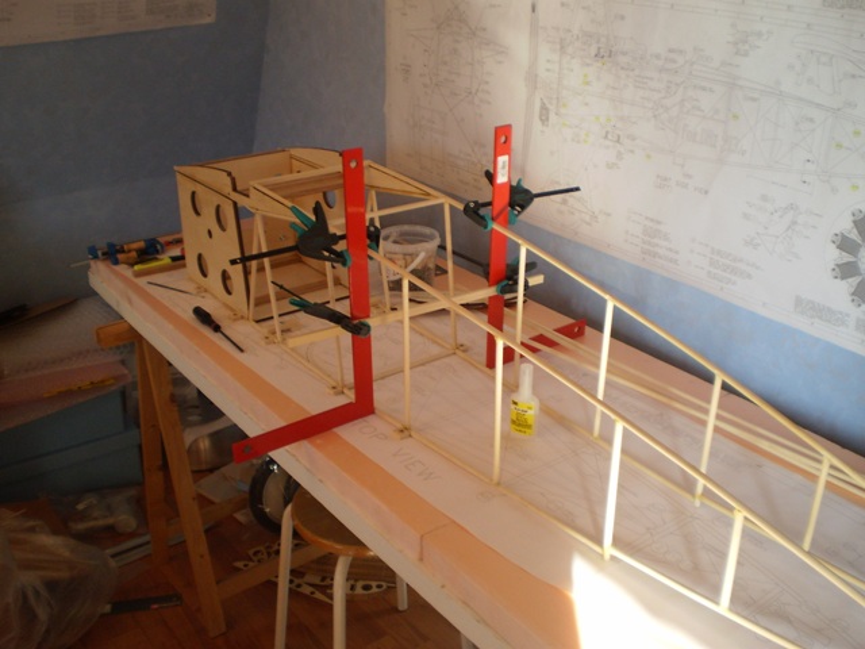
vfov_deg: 39.7
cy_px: 324
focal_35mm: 36
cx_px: 432
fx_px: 900
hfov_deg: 51.4
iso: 100
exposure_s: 1/30
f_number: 3.1
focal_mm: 6.3
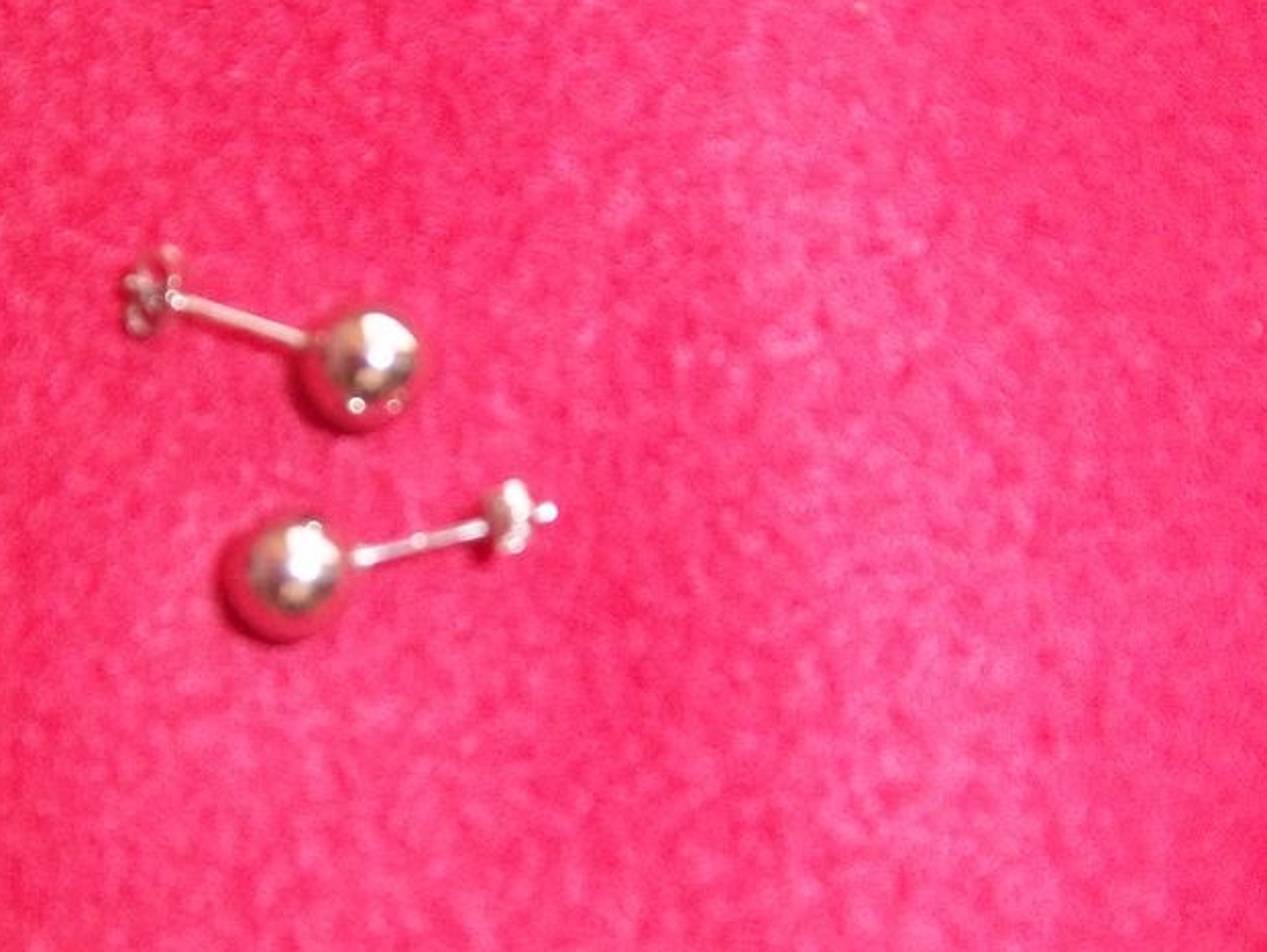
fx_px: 1648
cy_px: 577
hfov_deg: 40.8
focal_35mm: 45
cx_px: 308
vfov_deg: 32.1
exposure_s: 1/64
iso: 64
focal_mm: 5.1
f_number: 3.5
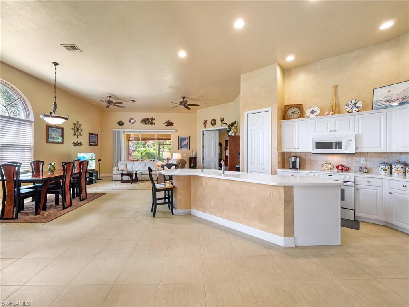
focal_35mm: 14
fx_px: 165
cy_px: 154
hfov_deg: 102.1
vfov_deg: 85.7
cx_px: 204
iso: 200
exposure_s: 1/3
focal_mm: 7
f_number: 7.1
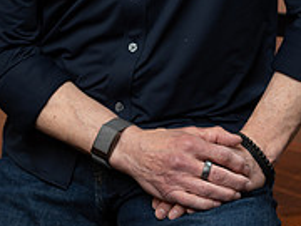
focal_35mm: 178
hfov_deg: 11.1
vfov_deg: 8.2
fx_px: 1548
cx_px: 139
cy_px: -126
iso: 320
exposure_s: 1/160
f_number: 4
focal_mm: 74
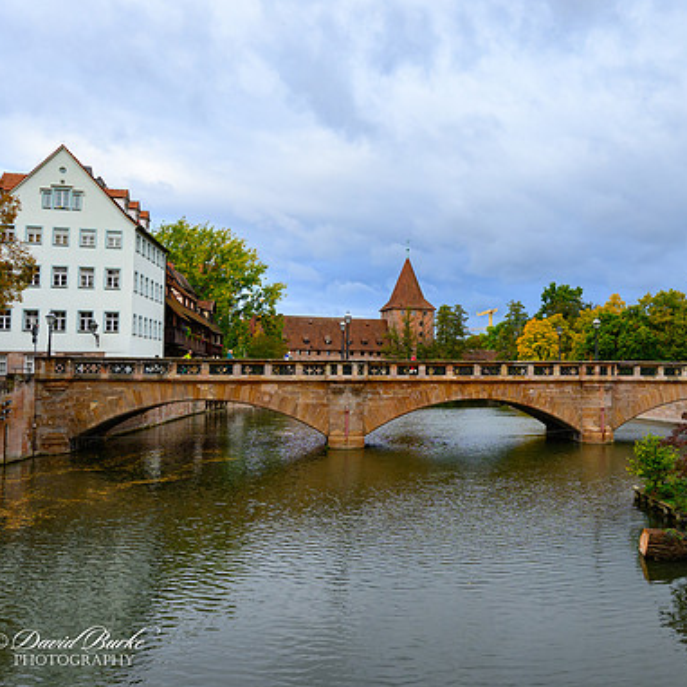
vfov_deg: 52.5
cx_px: 485
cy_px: 344
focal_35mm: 31
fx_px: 696
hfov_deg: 51.1
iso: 560
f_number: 8
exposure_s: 1/250
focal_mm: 16
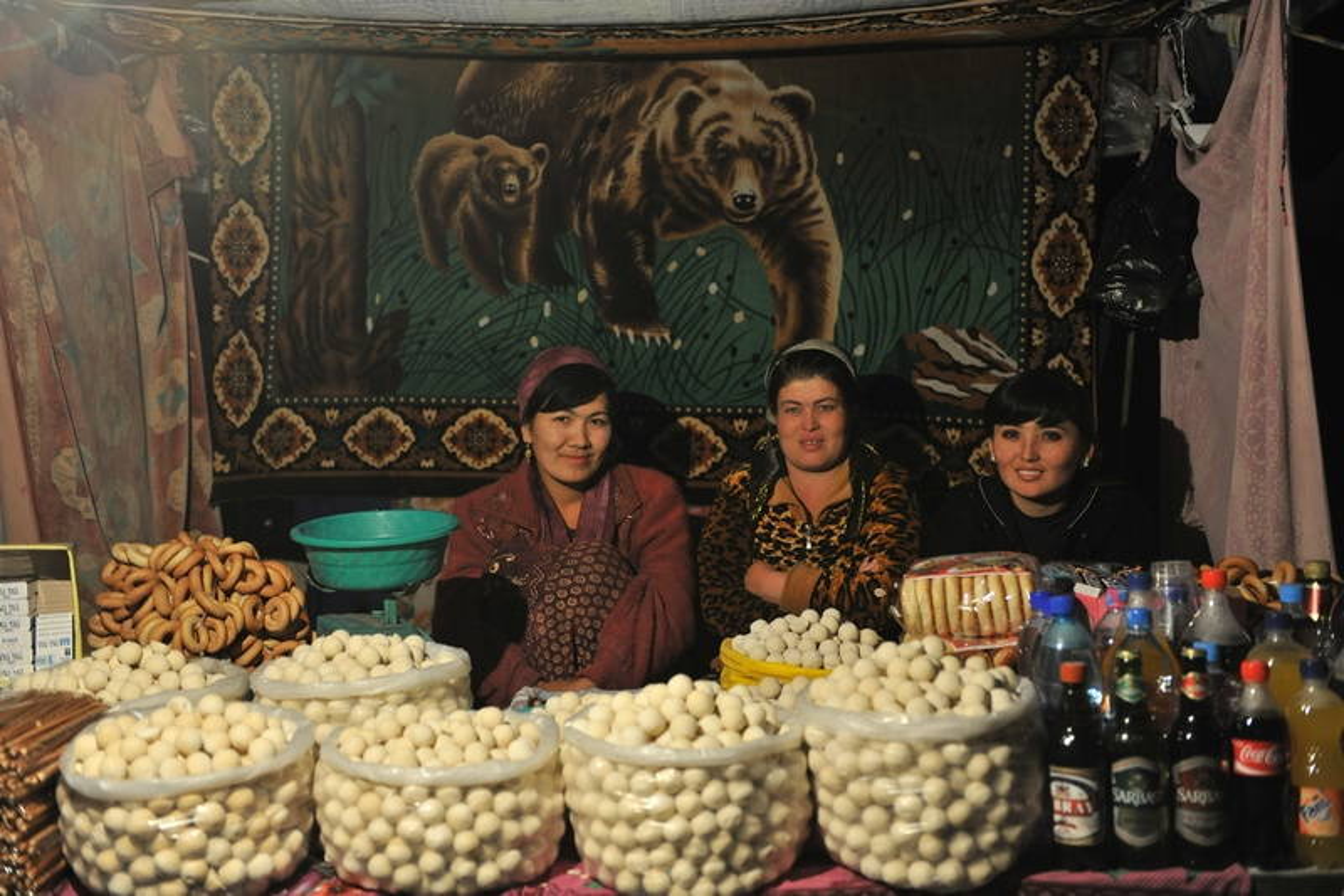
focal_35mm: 48
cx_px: 672
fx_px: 1792
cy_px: 448
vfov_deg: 28.1
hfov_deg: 41.1
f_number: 2.8
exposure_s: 1/30
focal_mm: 48
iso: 500
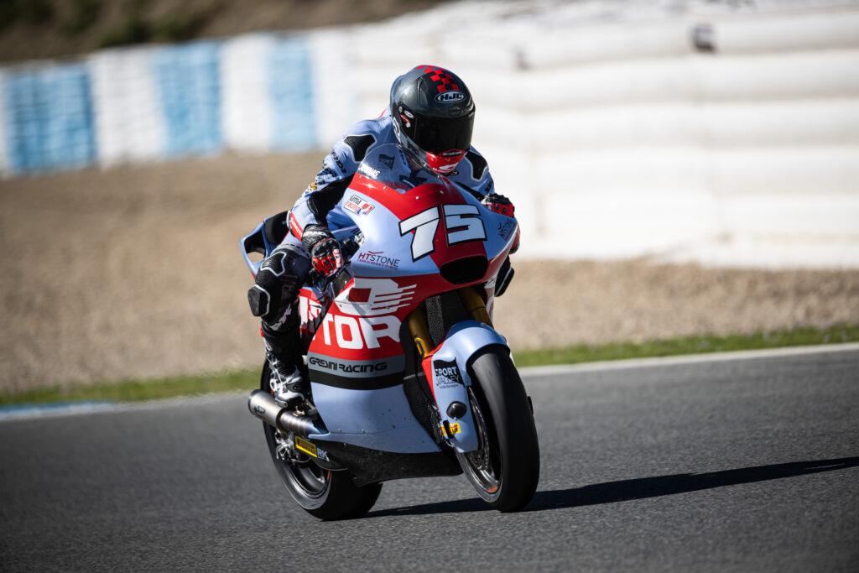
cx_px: 430
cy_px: 286
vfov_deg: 2.8
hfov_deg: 4.1
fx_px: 11931
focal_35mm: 500
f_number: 5
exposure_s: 1/2000
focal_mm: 500
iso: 160
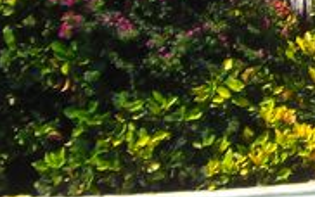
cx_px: 801
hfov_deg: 8.3
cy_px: -109
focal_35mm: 227
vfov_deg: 5.7
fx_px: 1950
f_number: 8
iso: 64
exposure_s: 1/160
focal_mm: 6.2
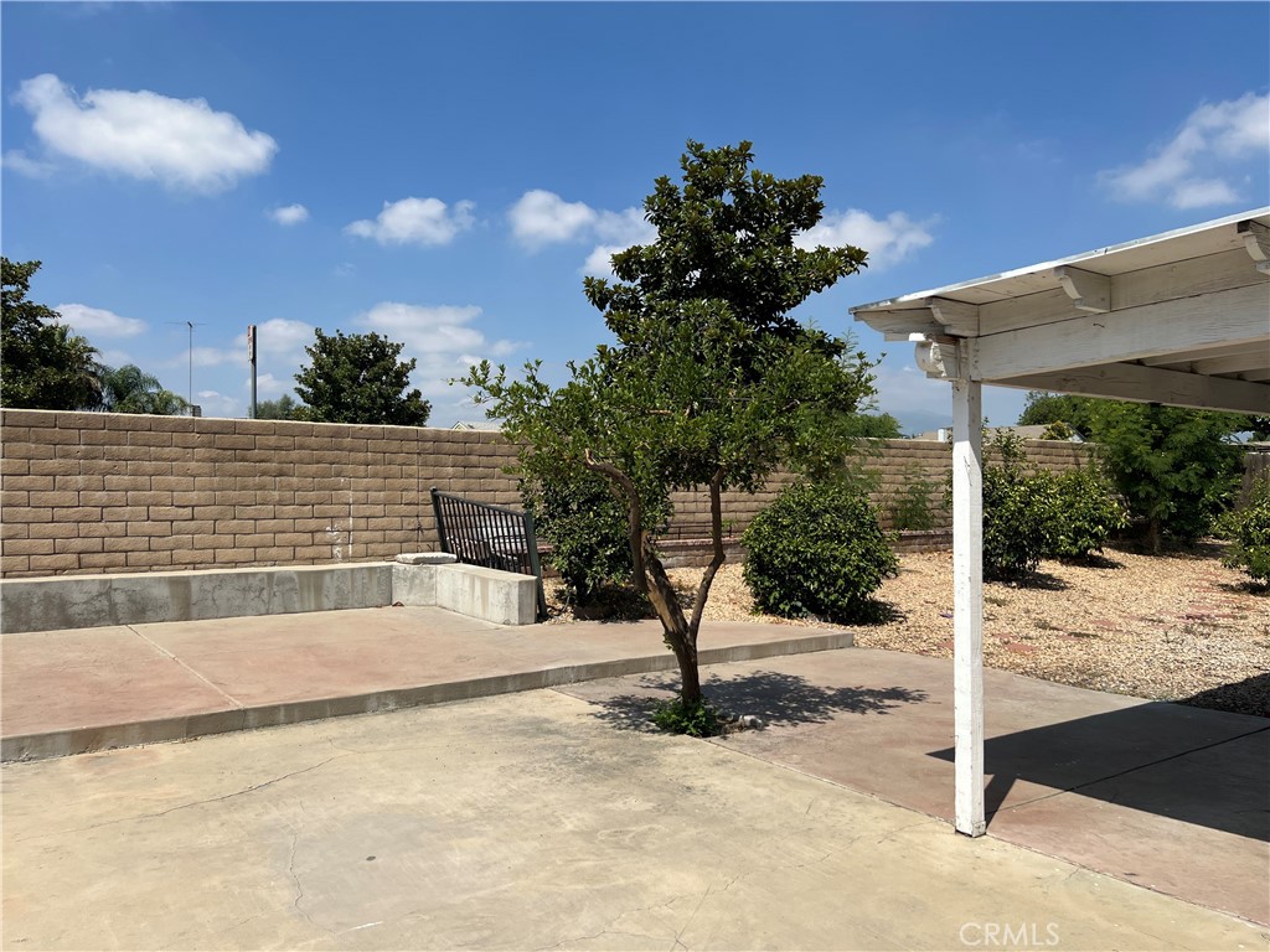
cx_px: 635
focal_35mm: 26
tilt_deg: +1.2
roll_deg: +0.0
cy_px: 476
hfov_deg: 67.3
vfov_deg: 53.1
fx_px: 954
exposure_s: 1/6211
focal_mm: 5.7
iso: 50
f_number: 1.5
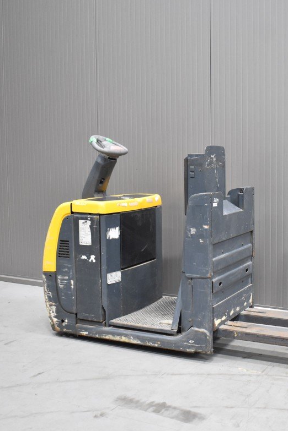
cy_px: 215
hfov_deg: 28.9
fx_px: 552
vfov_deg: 42.7
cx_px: 211
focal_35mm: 46
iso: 1600
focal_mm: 20
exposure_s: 1/50
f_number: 4
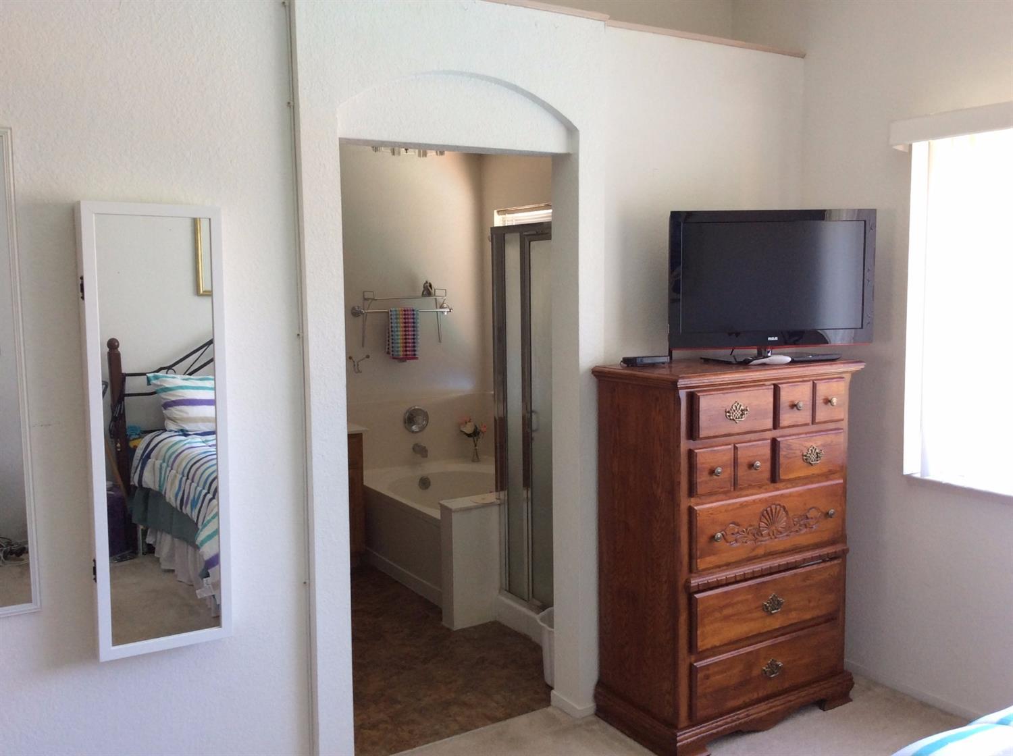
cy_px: 378
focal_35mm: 32
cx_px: 506
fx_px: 935
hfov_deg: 56.9
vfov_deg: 44.0
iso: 50
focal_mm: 3.3
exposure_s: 1/24
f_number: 2.4
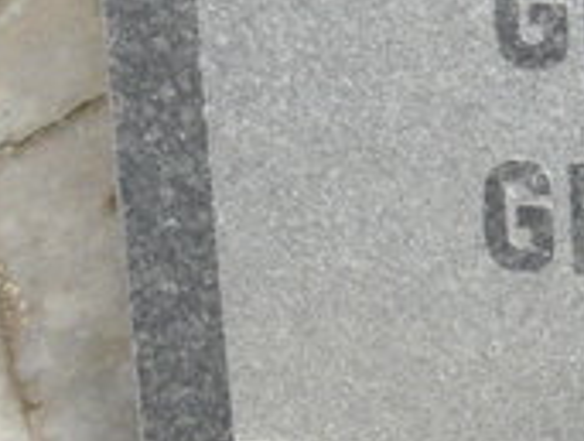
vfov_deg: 11.5
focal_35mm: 126
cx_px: 949
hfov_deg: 14.3
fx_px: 2130
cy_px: -133
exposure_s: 1/500
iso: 200
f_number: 5.6
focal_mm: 4.83
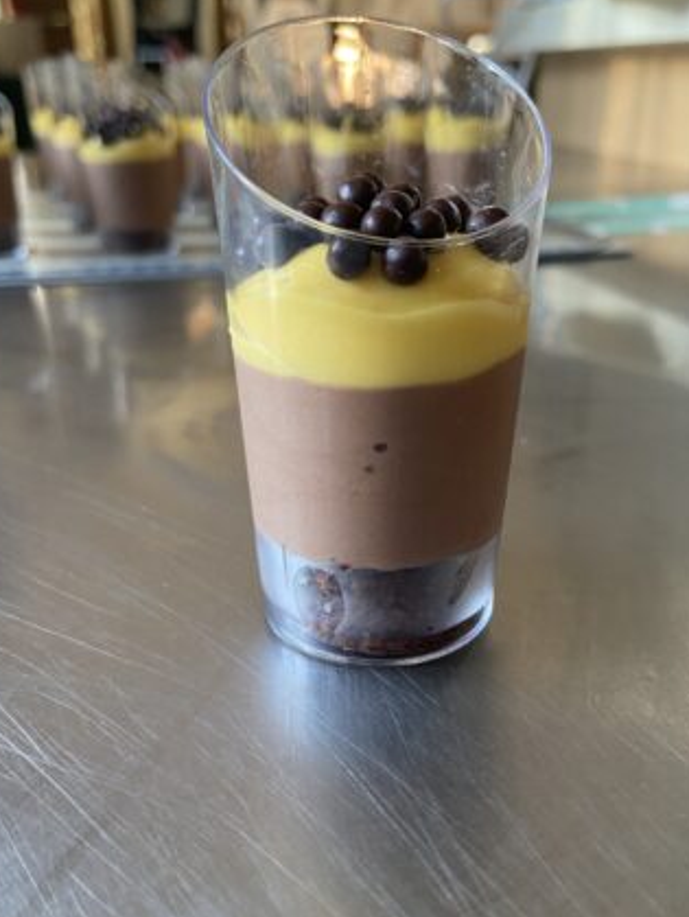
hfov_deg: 45.5
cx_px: 342
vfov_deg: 58.3
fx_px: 821
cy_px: 433
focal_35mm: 31
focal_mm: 4.25
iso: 125
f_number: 1.8
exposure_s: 1/63
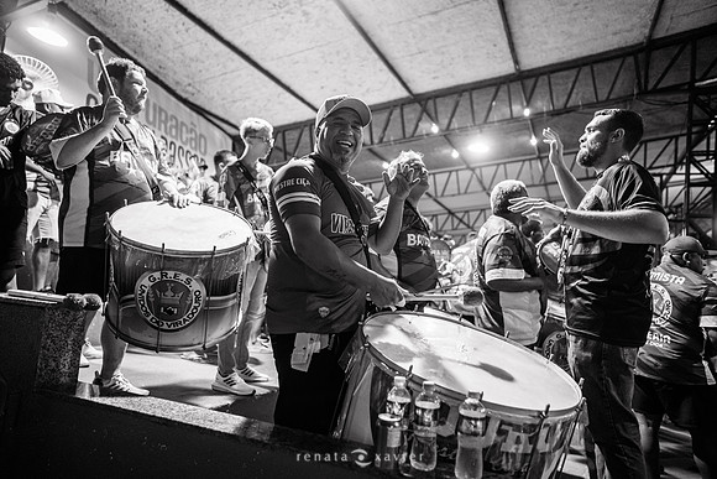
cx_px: 358
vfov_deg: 53.2
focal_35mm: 24
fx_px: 478
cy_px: 240
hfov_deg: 73.7
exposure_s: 1/250
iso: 1600
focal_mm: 24
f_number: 1.8
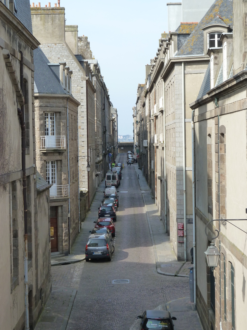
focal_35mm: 72
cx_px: 124
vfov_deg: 27.0
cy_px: 165
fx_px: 685
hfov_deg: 20.4
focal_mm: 11.9
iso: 125
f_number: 4.1
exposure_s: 1/250
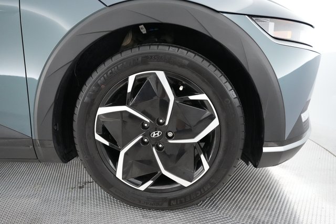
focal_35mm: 25
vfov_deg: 51.2
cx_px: 168
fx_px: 233
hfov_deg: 71.5
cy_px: 112
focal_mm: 25
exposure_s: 1/320
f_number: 2.8
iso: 10000
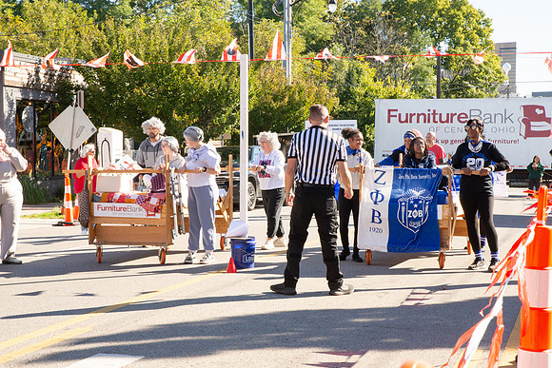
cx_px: 258
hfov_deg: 30.0
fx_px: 1029
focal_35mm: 67
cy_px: 192
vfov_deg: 20.3
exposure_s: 1/160
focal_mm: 62
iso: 800
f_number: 16
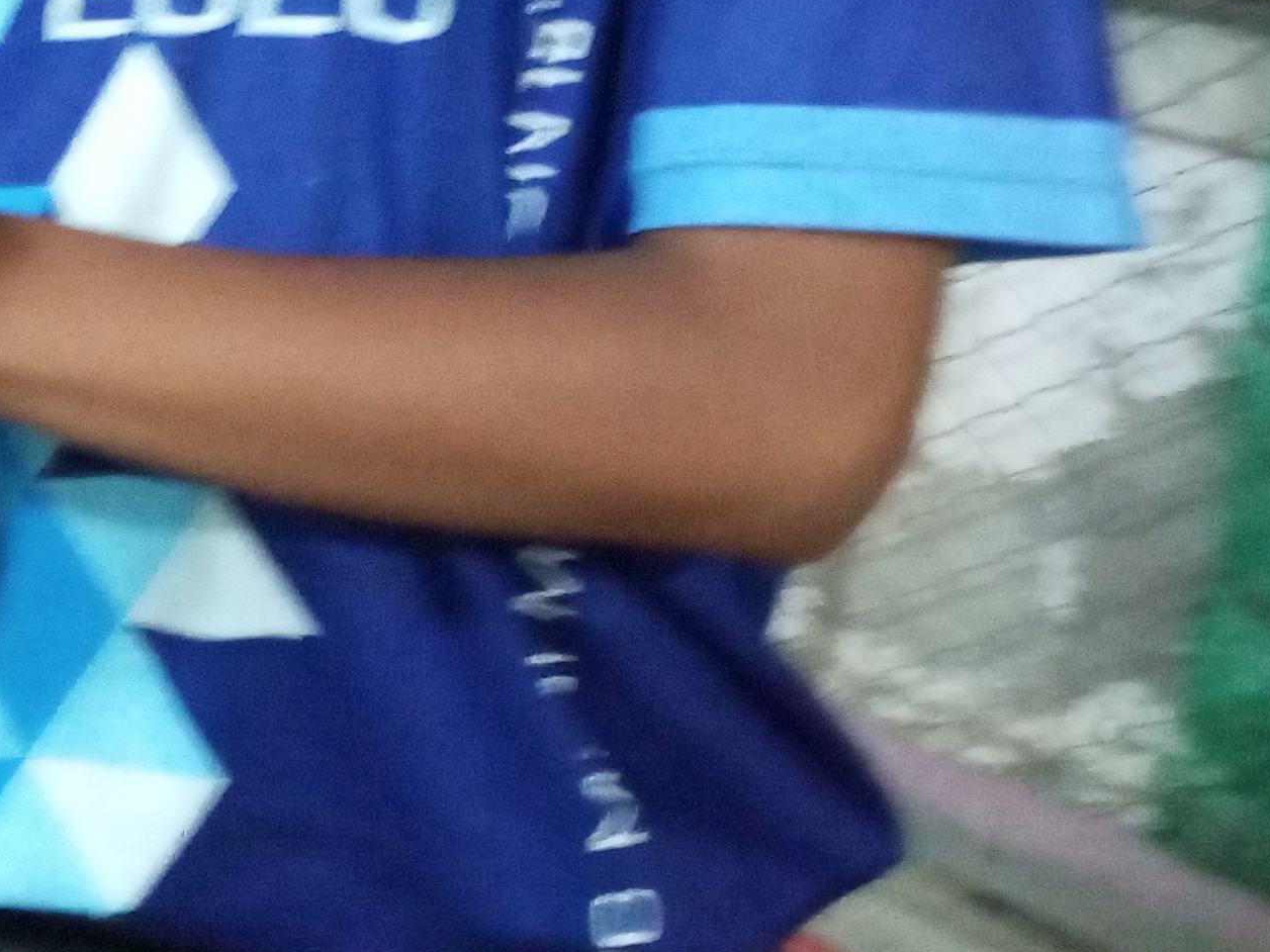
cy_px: -380
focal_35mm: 79
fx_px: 2898
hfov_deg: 20.7
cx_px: -683
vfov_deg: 17.2
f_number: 1.79
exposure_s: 1/16.7
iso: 5331
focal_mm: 4.69
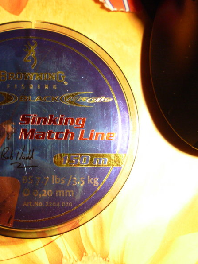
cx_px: 40
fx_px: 389
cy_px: 132
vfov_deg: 37.5
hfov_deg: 28.0
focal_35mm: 51
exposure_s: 1/32
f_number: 2.9
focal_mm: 6.3
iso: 122
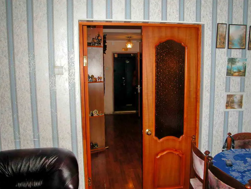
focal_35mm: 29
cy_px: 93
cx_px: 127
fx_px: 210
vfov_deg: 48.2
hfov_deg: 61.7
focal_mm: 7.1
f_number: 2.8
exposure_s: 1/60
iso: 100
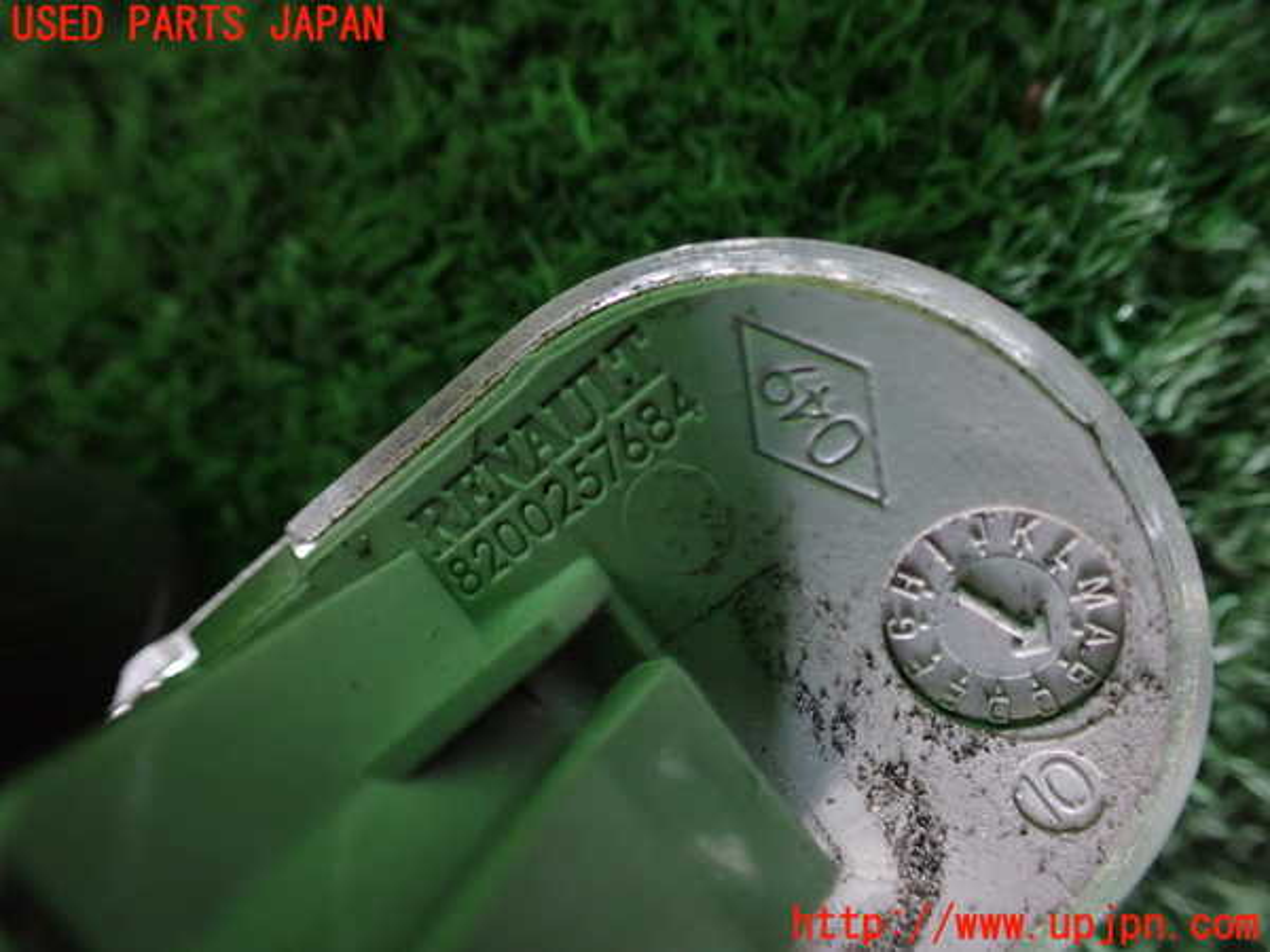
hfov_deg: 60.0
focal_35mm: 30
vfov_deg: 46.8
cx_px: 635
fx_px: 1101
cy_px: 476
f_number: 2.3
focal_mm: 5.4
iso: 800
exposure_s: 1/50
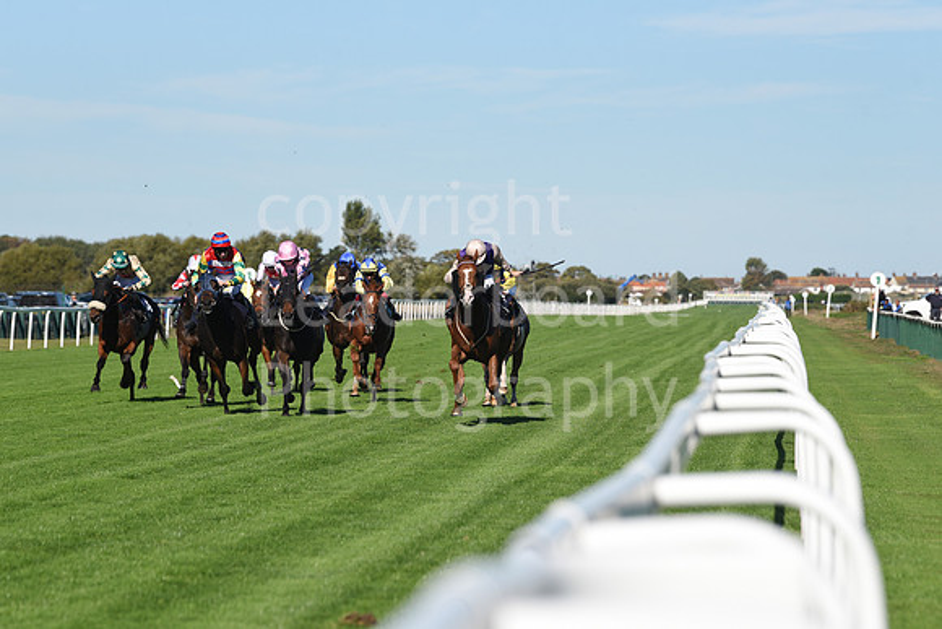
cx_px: 471
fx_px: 5234
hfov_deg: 10.3
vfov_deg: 6.9
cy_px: 314
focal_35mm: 200
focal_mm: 200
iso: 400
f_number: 6.3
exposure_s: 1/2500
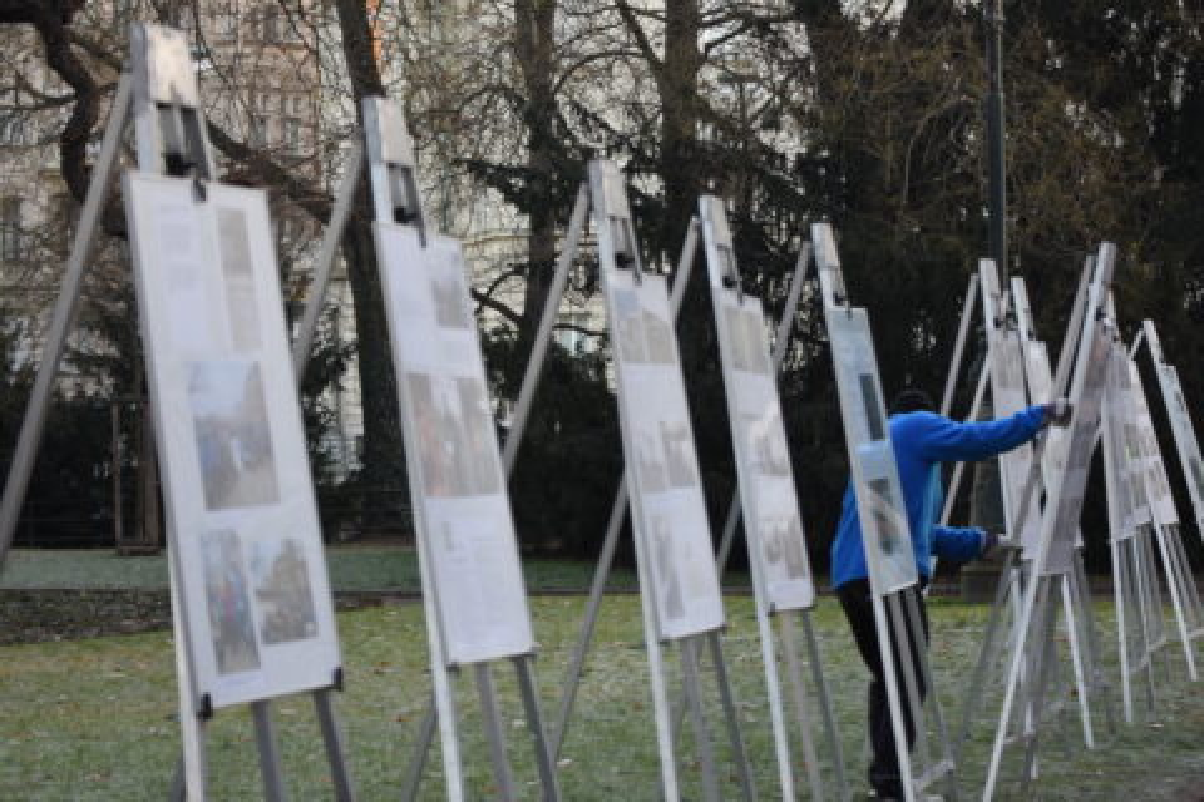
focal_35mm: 105
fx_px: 3511
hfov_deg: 19.5
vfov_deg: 13.0
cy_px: 401
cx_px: 602
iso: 400
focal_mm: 70
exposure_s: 1/200
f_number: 4
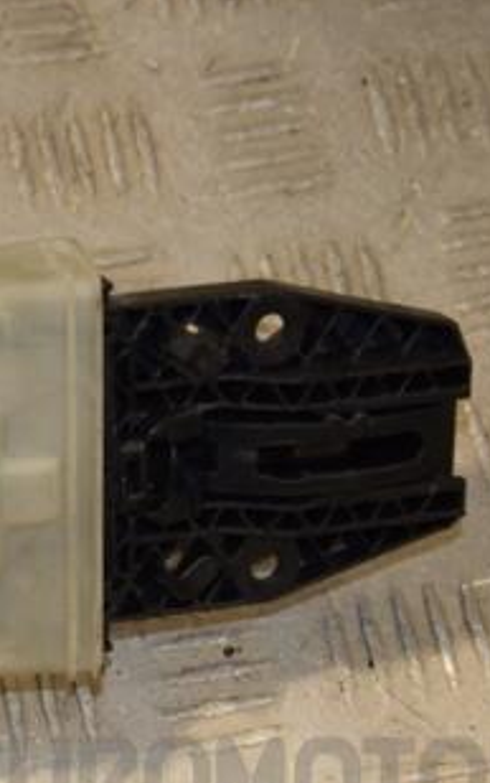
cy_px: 437
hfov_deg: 10.3
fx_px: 2666
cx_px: -96
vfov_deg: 16.7
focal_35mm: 125
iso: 800
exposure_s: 1/200
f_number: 8
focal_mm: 42
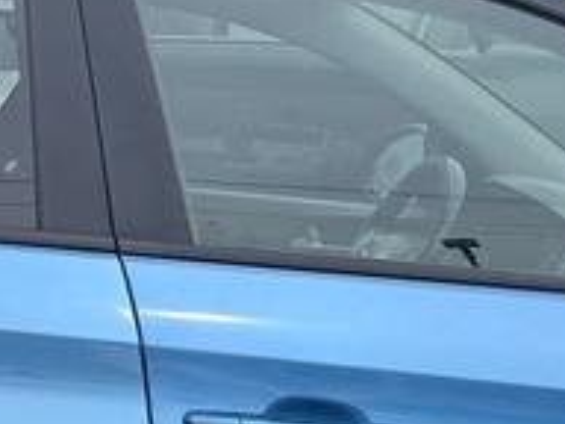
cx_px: 91
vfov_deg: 9.3
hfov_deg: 12.3
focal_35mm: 160
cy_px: 124
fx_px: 2612
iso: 80
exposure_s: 1/3953
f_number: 1.78
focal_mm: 6.76
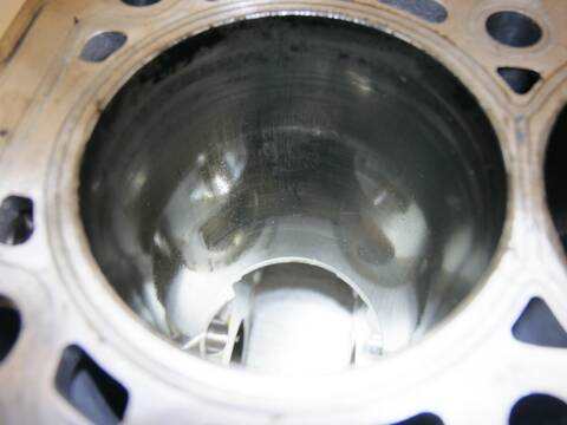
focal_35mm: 30
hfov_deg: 60.0
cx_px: 284
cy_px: 212
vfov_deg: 46.8
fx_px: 491
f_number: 4.5
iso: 200
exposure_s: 1/125
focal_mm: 15
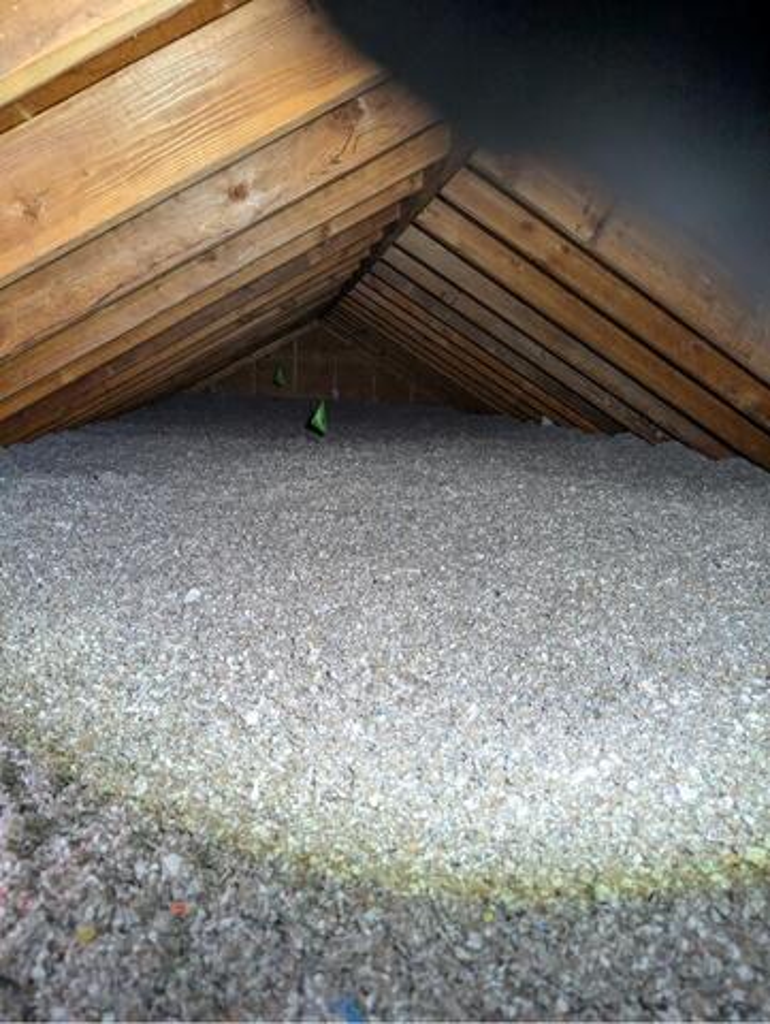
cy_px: 512
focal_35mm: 24
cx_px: 385
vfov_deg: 71.5
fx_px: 711
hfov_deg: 56.9
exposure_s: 1/365
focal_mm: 6.9
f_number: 1.68
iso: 342
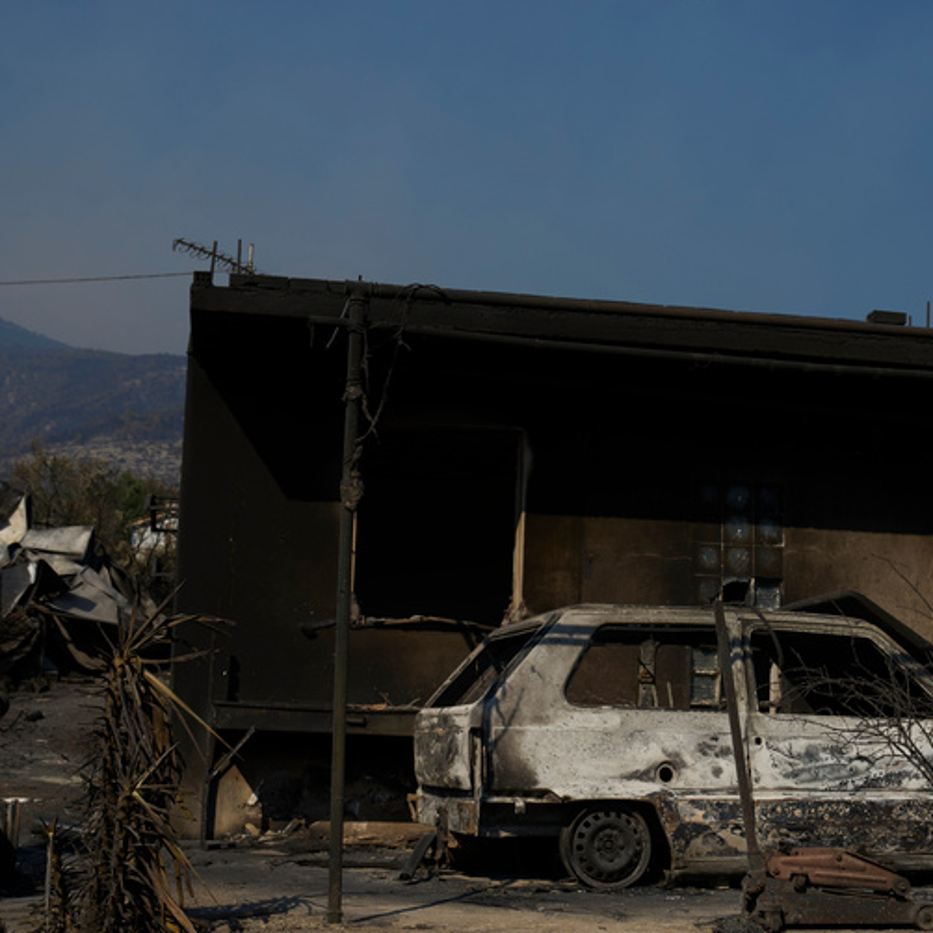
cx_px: 574
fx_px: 1586
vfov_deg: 32.8
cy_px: 520
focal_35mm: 52
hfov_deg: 32.7
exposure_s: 1/2500
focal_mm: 30
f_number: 5
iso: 160
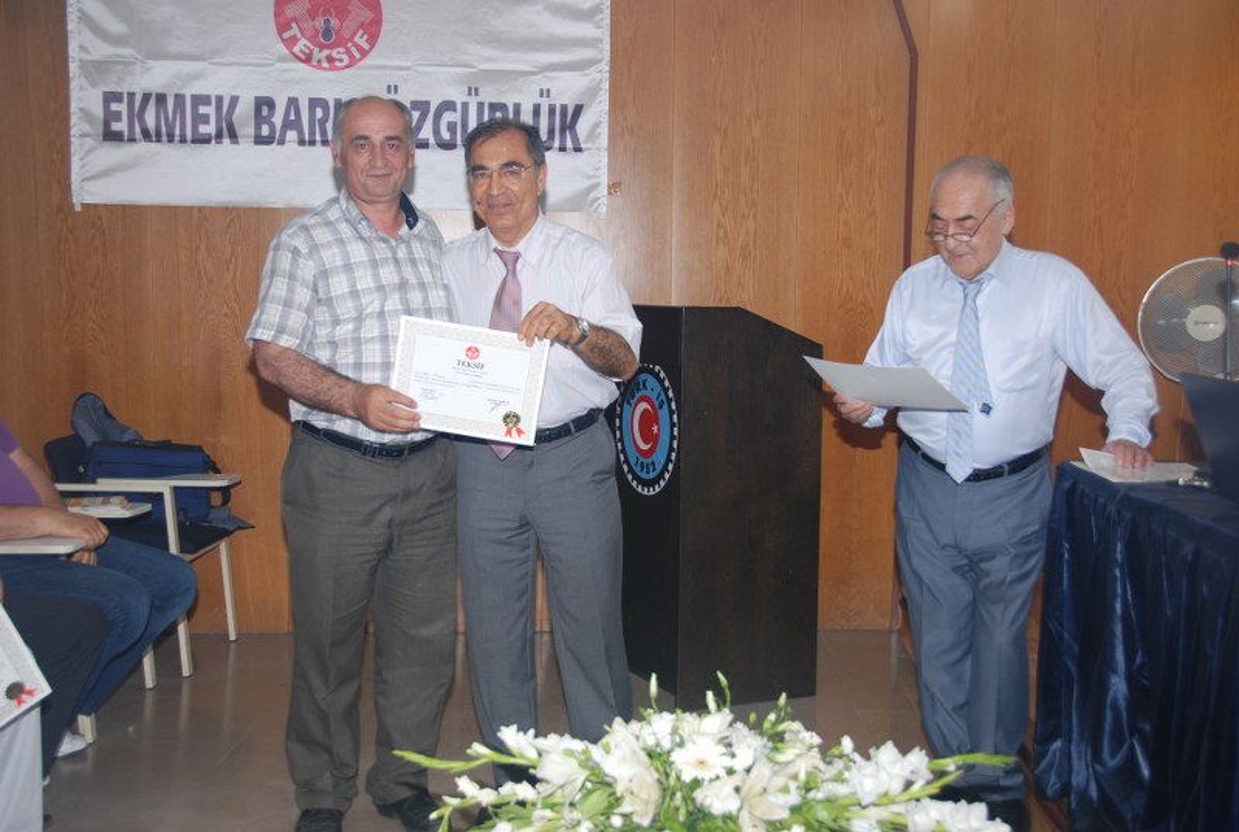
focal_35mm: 44
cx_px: 620
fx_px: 1500
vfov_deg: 31.0
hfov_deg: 44.9
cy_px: 416
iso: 200
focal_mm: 29
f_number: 4.2
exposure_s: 1/60
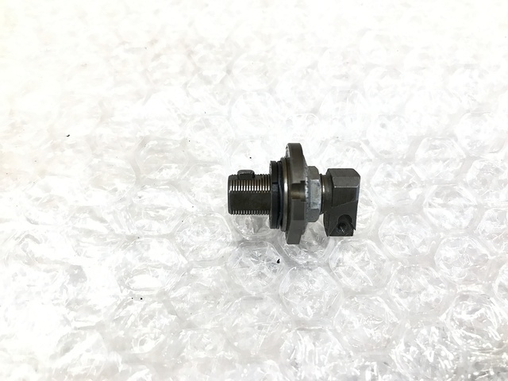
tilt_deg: -60.1
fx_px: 411
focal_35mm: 28
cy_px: 190
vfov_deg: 49.7
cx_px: 254
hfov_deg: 63.4
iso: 40
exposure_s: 1/24
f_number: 1.8
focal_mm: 3.99
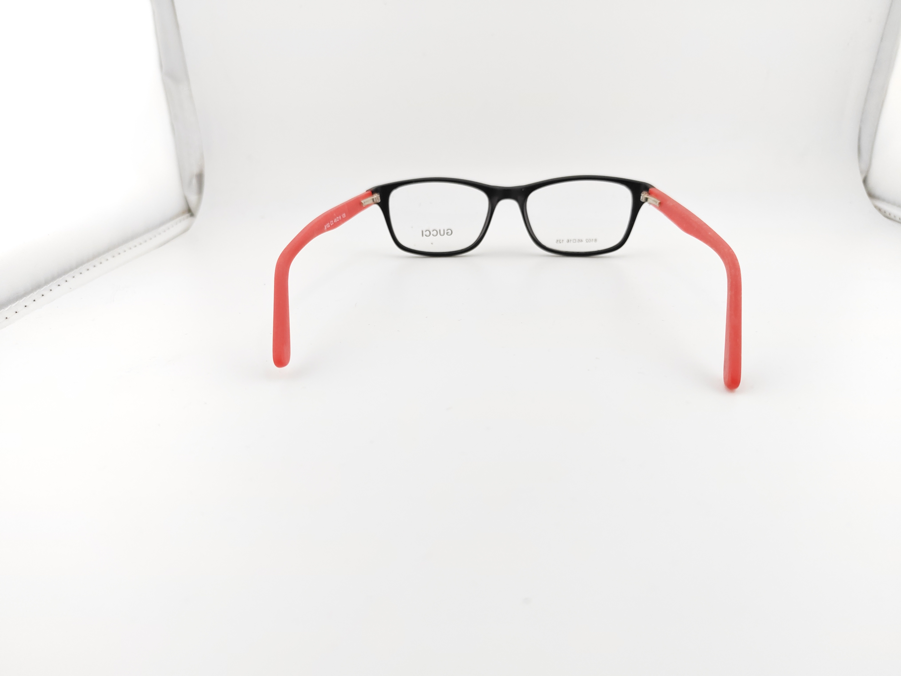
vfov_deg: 56.8
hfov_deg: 71.6
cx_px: 450
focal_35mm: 24
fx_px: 625
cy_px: 338
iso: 1000
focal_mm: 6.12
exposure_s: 1/400
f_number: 1.9
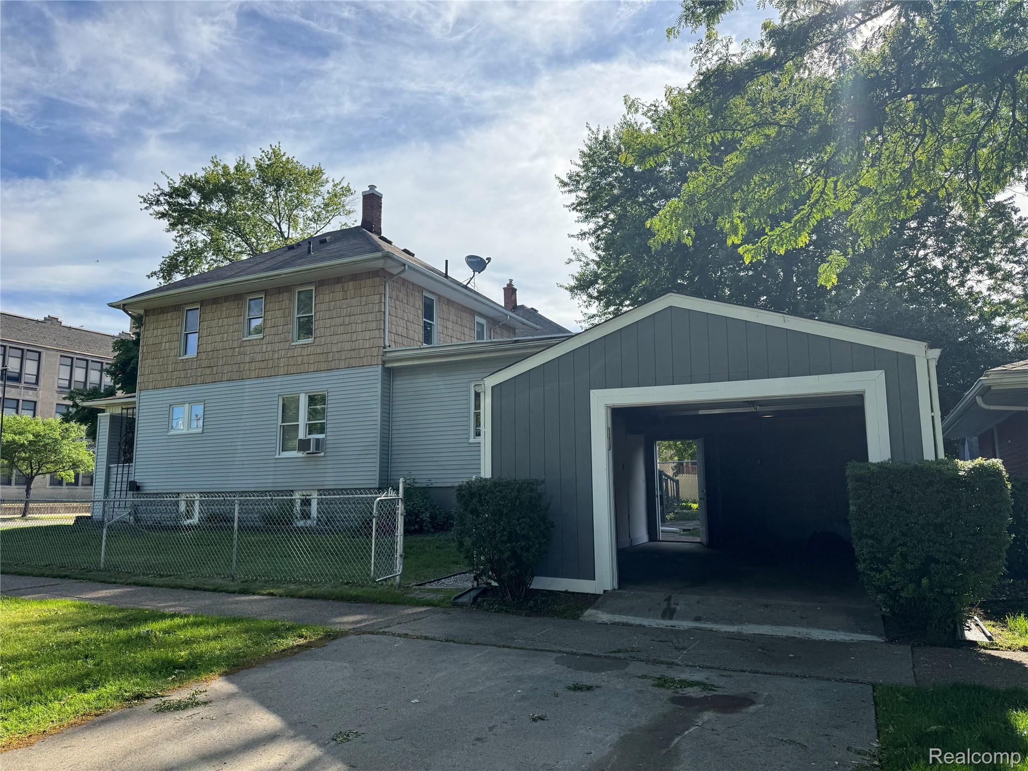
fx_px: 713
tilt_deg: +8.0
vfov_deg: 56.8
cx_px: 514
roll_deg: +0.2
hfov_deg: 71.6
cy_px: 386
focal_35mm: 24
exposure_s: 1/3247
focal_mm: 6.76
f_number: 1.78
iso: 80
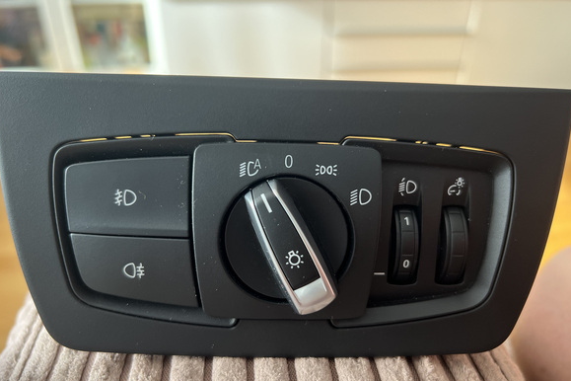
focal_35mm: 28
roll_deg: -0.1
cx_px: 288
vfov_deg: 46.4
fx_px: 444
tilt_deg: -33.3
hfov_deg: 65.5
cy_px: 206
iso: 125
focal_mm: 5.7
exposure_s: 1/69
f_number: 1.5
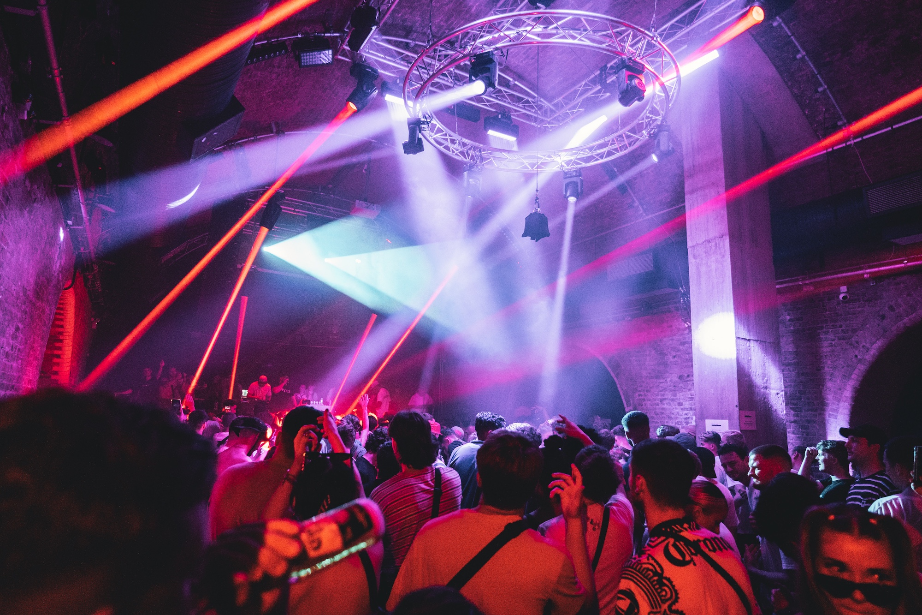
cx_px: 461
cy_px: 308
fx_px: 563
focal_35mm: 22
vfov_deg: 57.2
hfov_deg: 78.6
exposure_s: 1/320
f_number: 2.8
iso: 10000
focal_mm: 22
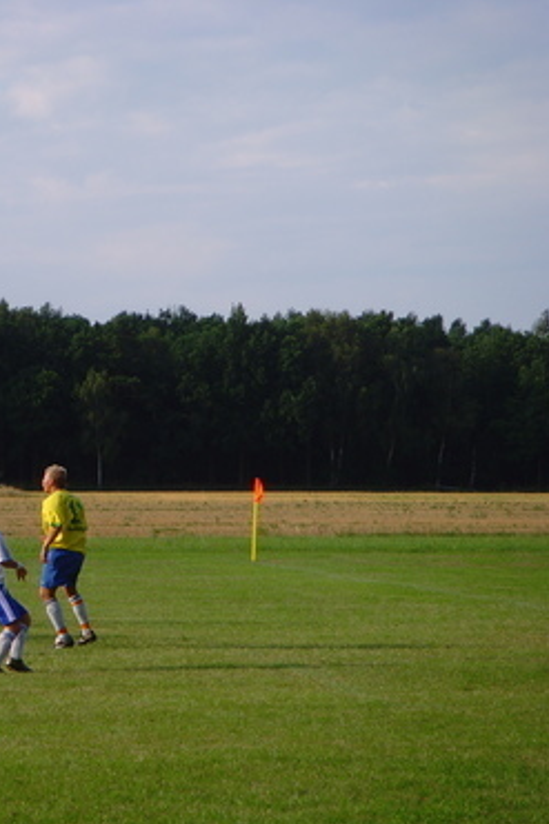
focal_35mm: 164
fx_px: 3755
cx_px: 56
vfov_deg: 12.5
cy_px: 414
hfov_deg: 8.3
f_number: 4.5
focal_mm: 19.8
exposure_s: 1/350
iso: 80
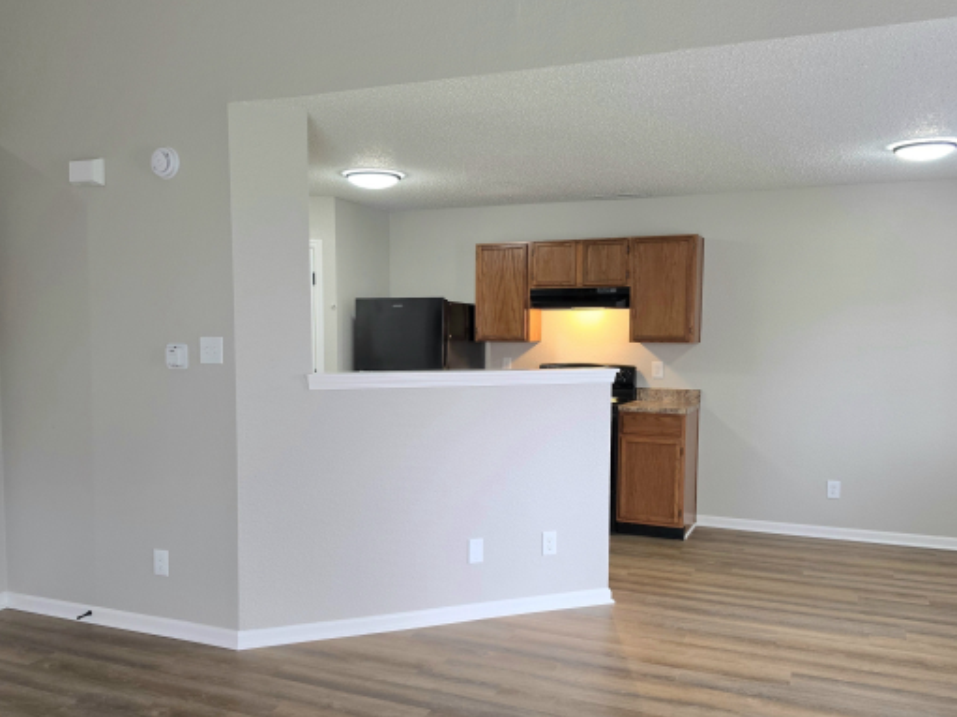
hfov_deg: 59.9
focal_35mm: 30
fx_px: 829
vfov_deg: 46.7
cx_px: 432
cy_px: 404
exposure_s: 1/120
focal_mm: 6.5
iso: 200
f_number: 1.4
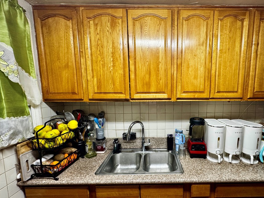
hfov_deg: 90.1
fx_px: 130
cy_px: 111
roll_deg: +0.1
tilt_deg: -7.2
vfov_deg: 74.4
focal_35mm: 17
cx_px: 156
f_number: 2.2
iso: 200
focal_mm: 2.22
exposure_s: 1/60
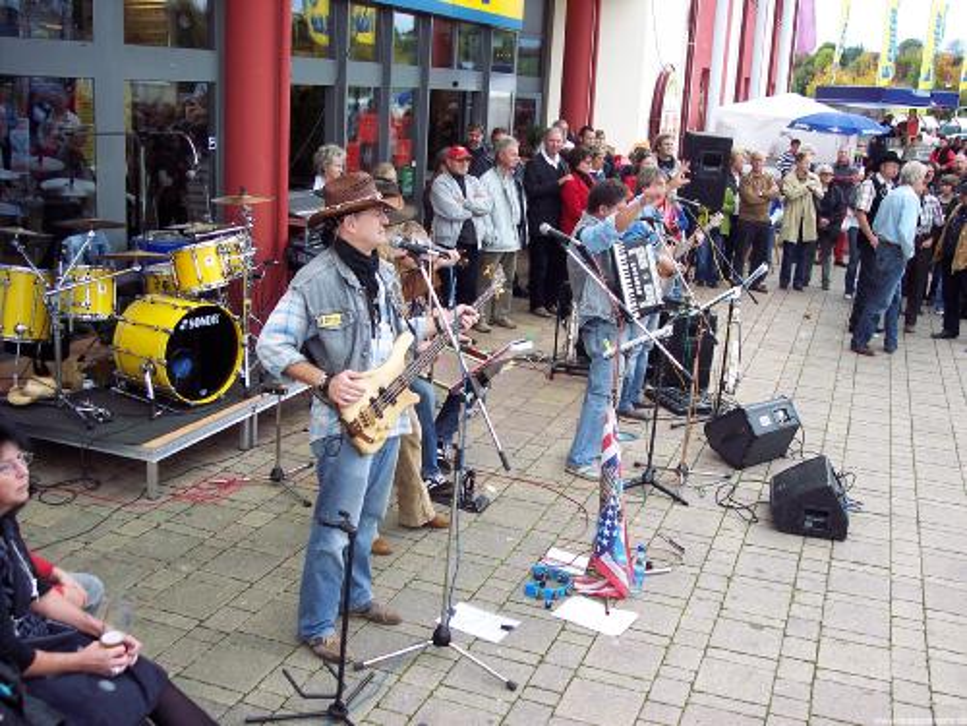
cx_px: 484
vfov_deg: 36.8
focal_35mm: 39
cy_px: 363
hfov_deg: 47.9
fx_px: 1089
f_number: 3.4
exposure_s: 1/125
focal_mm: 8
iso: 100
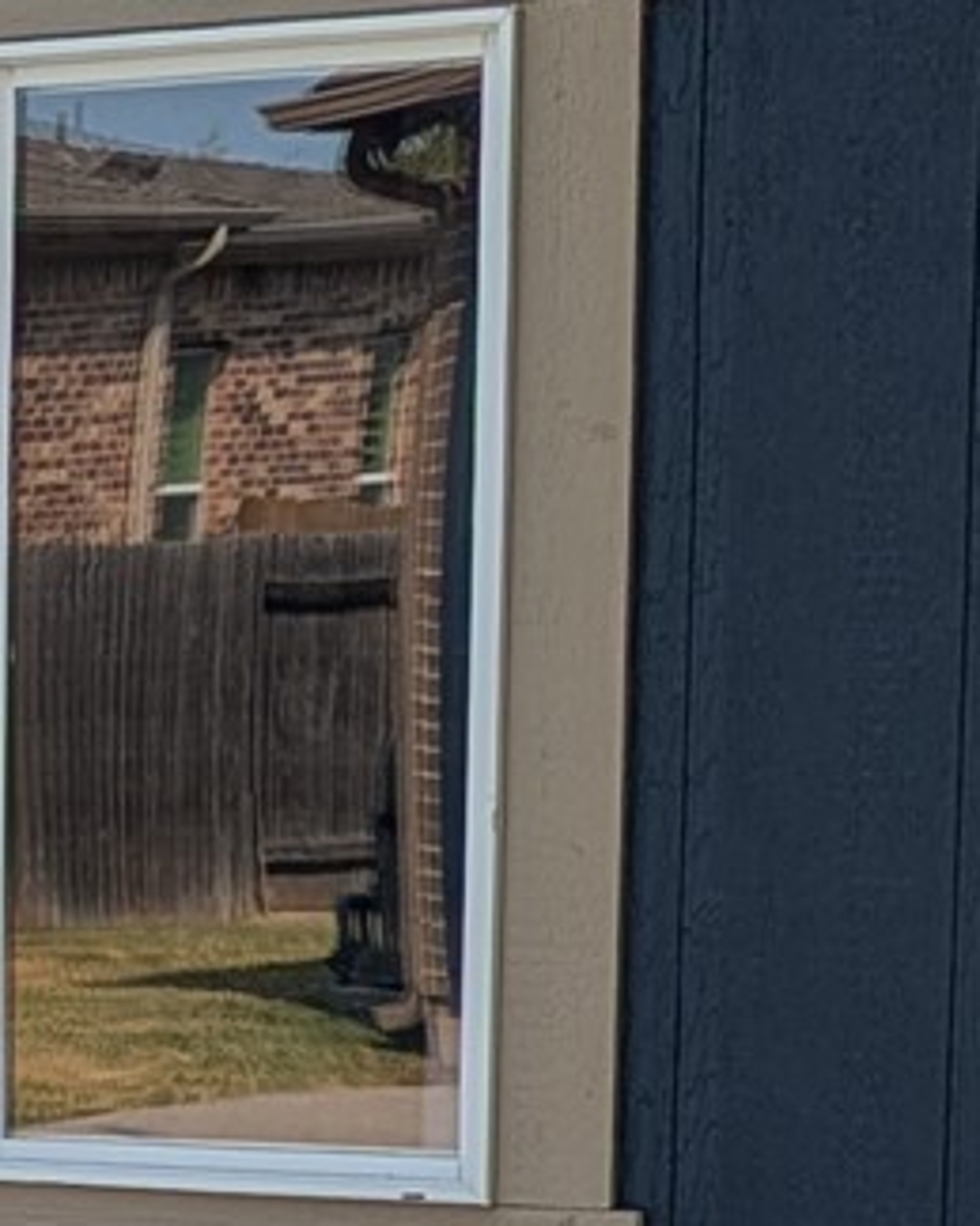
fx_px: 5586
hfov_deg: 9.4
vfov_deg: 12.4
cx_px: -916
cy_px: 1260
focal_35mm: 154
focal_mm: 5.43
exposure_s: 1/2294
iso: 49
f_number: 1.89
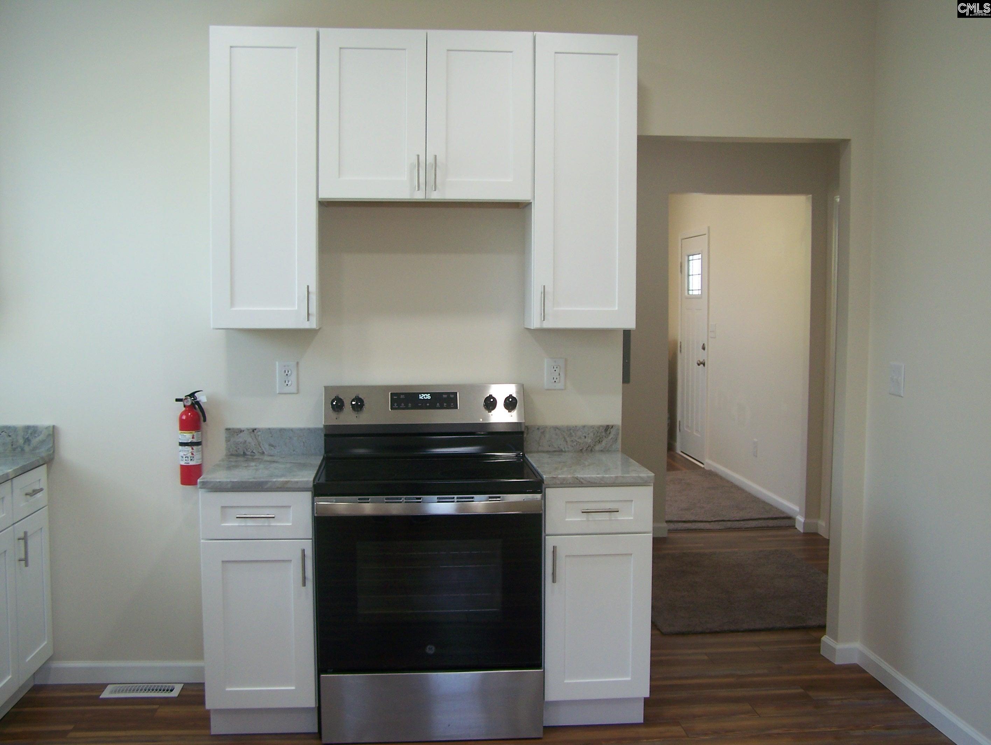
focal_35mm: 38
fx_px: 1089
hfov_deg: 48.9
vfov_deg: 37.8
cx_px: 496
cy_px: 372
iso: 80
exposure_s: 1/30
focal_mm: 6.3
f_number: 2.8
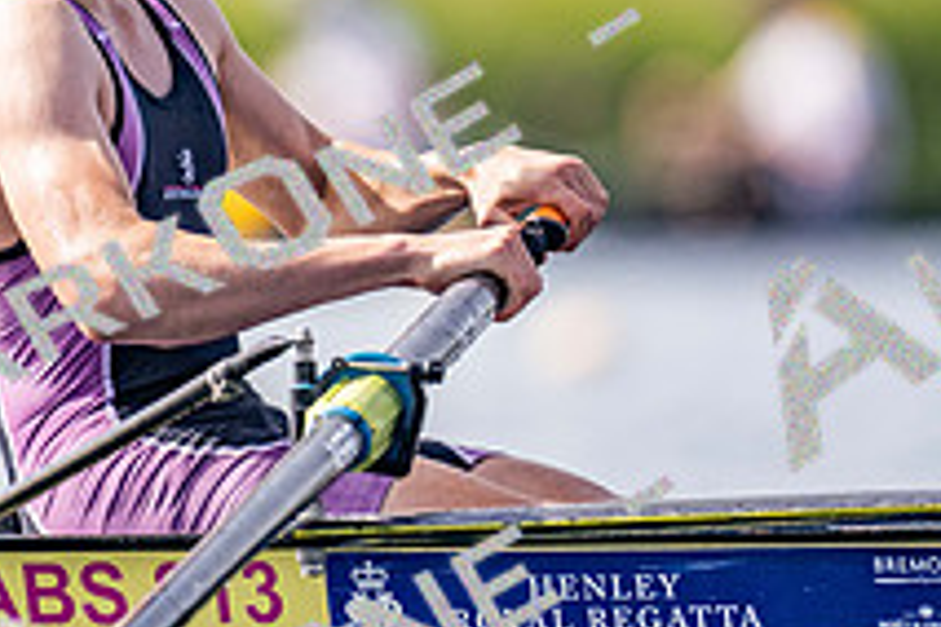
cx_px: 389
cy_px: 51
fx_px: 42681
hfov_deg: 1.3
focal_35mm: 1633
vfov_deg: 0.8
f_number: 4
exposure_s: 1/2500
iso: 220
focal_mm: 600
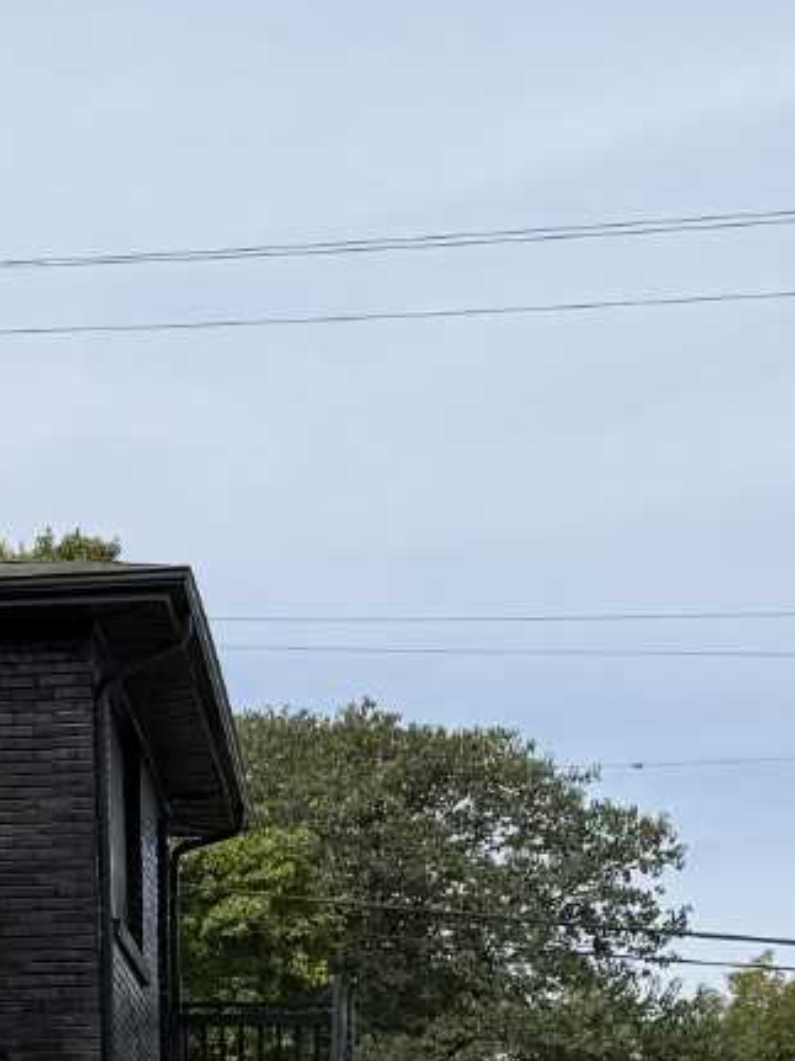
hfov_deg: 12.2
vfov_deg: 17.0
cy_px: 955
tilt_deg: +8.2
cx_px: -500
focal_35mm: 114
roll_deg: -0.7
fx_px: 3493
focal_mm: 6.76
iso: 80
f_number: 1.78
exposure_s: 1/6173
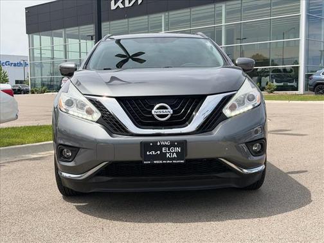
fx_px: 449
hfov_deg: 39.7
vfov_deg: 30.3
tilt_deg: -5.0
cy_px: 122
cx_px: 162
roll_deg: +0.7
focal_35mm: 48
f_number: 1.78
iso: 80
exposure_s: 1/6024
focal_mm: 6.76
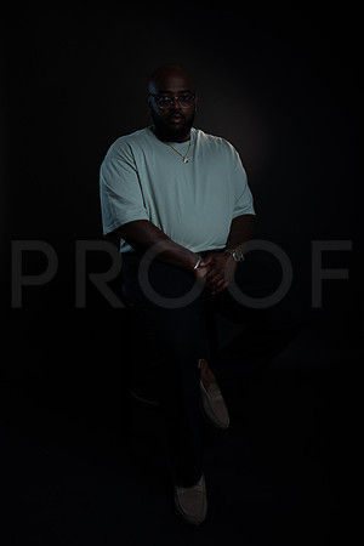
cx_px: 182
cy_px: 273
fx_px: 531
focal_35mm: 35
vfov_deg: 54.4
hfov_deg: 37.9
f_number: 5.6
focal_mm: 35
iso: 500
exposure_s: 1/250
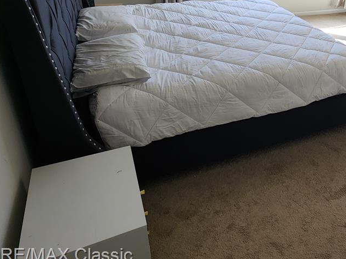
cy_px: 58
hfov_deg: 71.2
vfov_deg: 59.3
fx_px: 210
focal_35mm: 21
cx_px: 276
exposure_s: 1/120
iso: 64
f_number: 2.2
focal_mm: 2.2
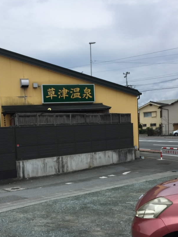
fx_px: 295
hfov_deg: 33.4
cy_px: 158
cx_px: 65
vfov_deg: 43.2
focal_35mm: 43
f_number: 2.2
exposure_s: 1/2959
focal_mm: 4.15
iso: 25
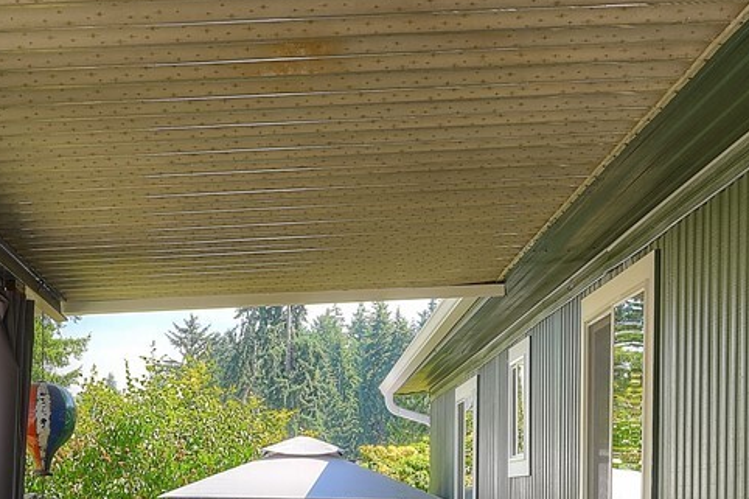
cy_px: 585
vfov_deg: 17.6
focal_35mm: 74
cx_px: 357
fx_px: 1539
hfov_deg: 27.3
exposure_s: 1/25
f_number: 8
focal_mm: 21
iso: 100
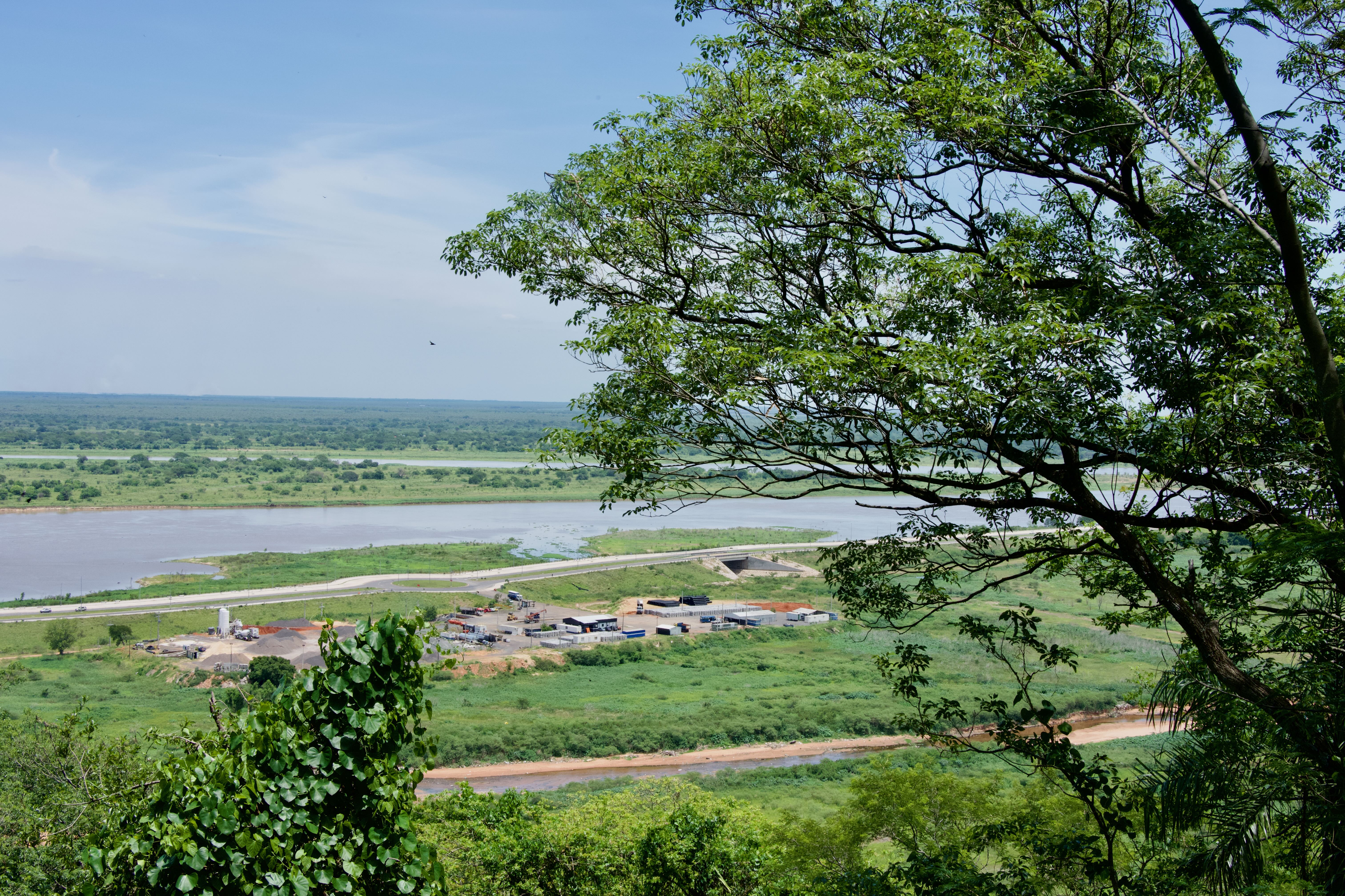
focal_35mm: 47
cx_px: 672
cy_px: 448
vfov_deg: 28.6
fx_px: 1756
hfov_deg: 41.9
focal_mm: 47
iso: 1250
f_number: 22
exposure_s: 1/400
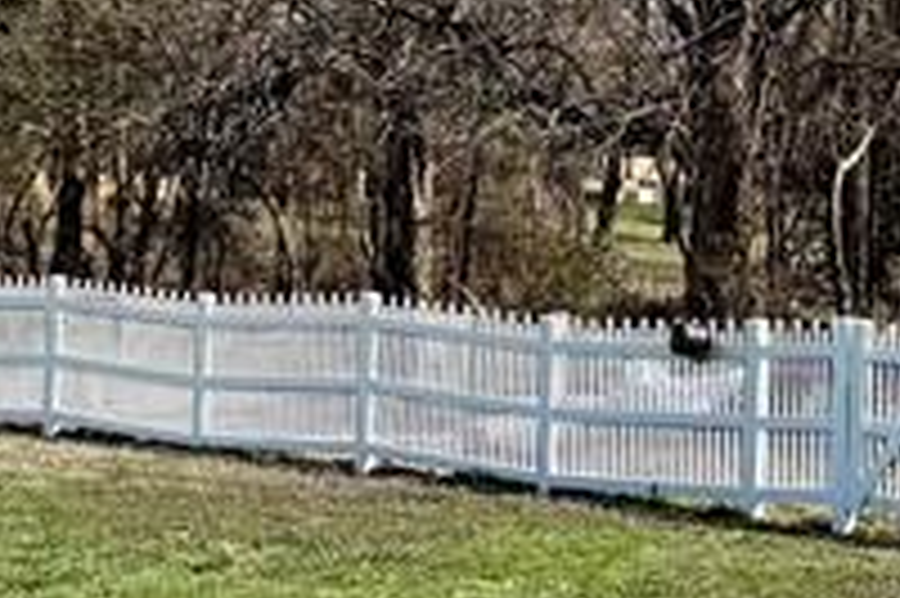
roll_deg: -1.5
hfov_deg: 16.0
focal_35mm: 128
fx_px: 3197
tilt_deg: +2.9
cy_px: 36
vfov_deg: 10.6
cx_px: 477
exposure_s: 1/3413
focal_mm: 6.76
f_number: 1.78
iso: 80
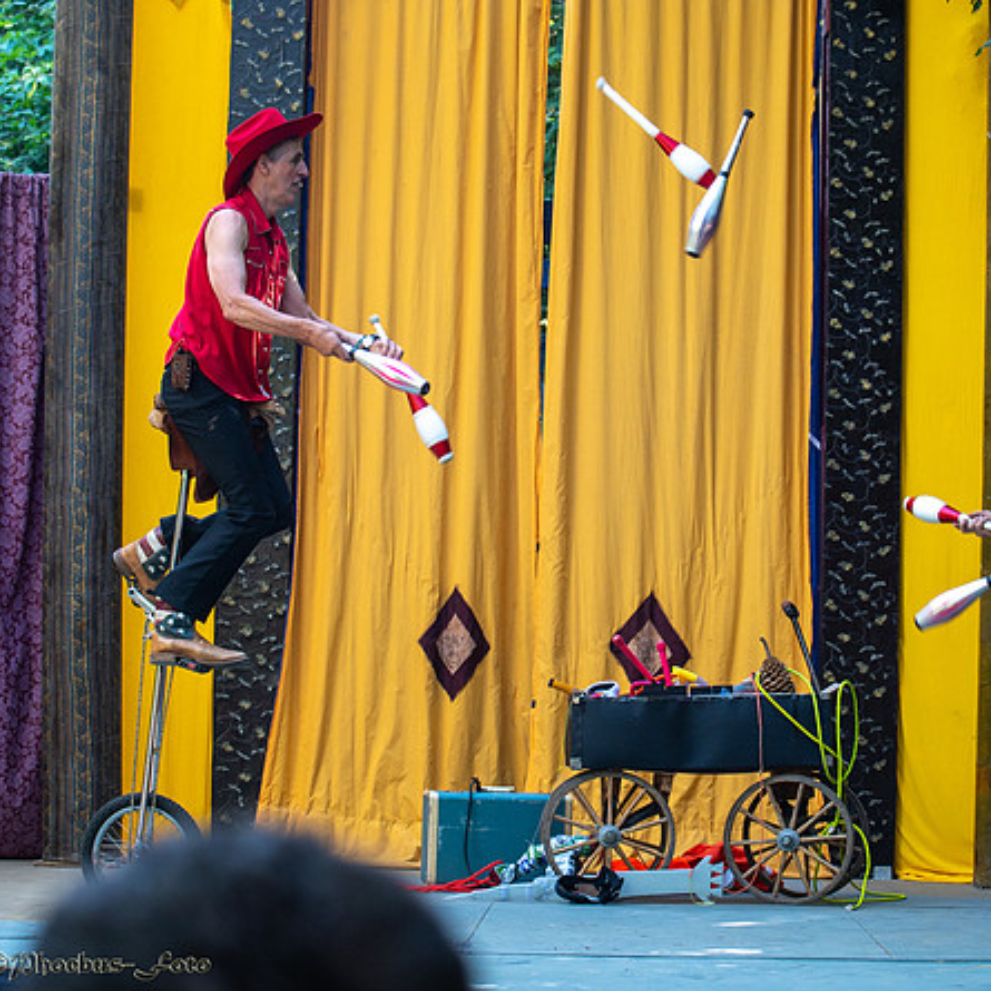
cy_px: 454
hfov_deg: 16.9
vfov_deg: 16.9
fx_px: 3336
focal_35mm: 103
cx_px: 629
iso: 1000
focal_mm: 70
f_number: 4
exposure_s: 1/200
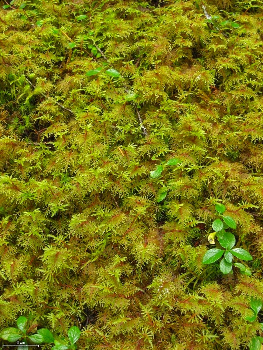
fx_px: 385
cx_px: 132
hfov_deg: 37.7
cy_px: 175
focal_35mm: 38
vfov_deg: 49.0
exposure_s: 1/80
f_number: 2.8
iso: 800
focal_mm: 7.9
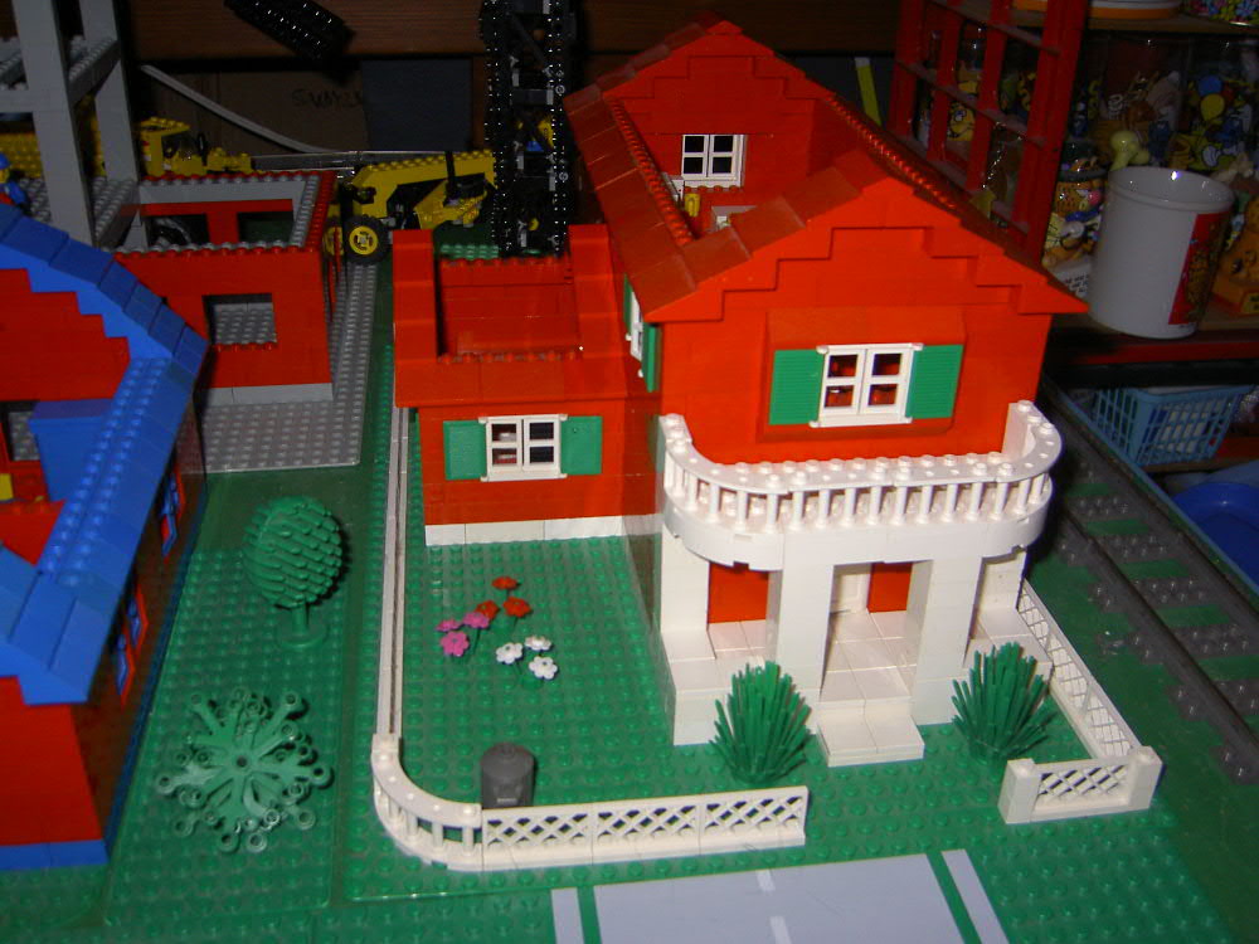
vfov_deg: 41.8
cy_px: 472
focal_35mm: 34
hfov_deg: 54.0
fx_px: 1237
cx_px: 630
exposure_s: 1/60
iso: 100
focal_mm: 5.6
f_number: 2.8
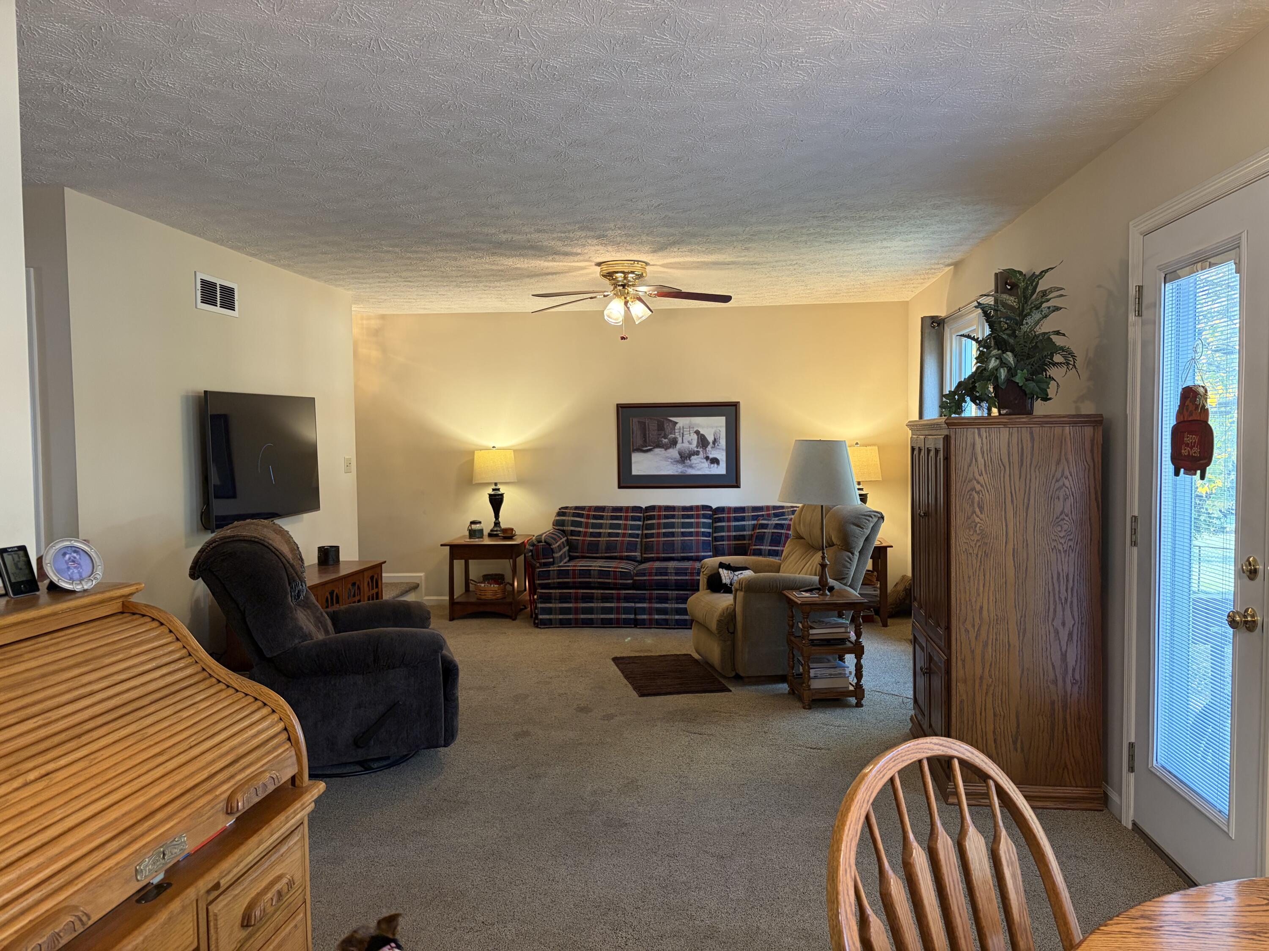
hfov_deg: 67.3
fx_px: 953
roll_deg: +1.8
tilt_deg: -2.6
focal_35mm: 26
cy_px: 476
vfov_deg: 53.1
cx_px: 634
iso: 160
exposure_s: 1/60
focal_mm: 5.96
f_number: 1.6
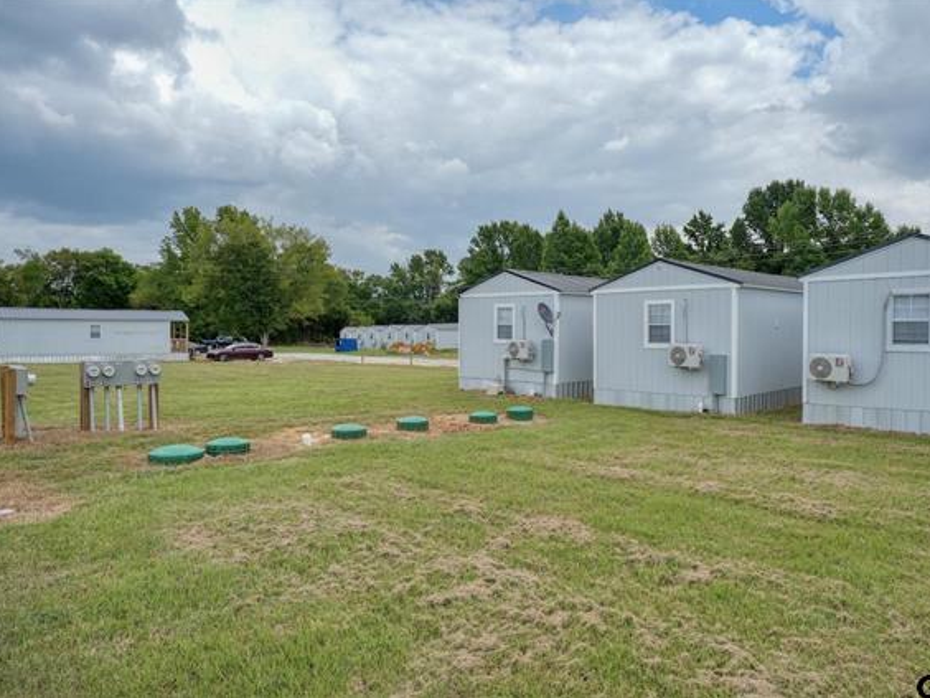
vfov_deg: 56.8
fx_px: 645
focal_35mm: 24
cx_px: 519
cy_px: 347
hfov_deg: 71.3
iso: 200
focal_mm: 22
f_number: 7.1
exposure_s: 1/400
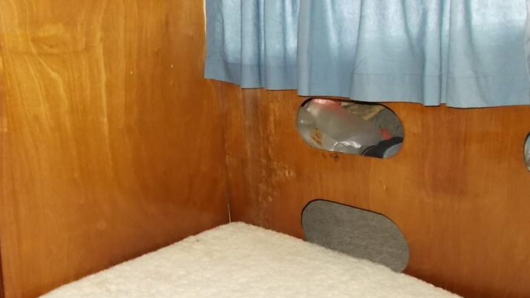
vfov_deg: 28.8
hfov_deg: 48.5
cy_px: 101
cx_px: 176
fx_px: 576
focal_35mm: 41
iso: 200
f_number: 3.2
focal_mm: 4.6
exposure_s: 1/25
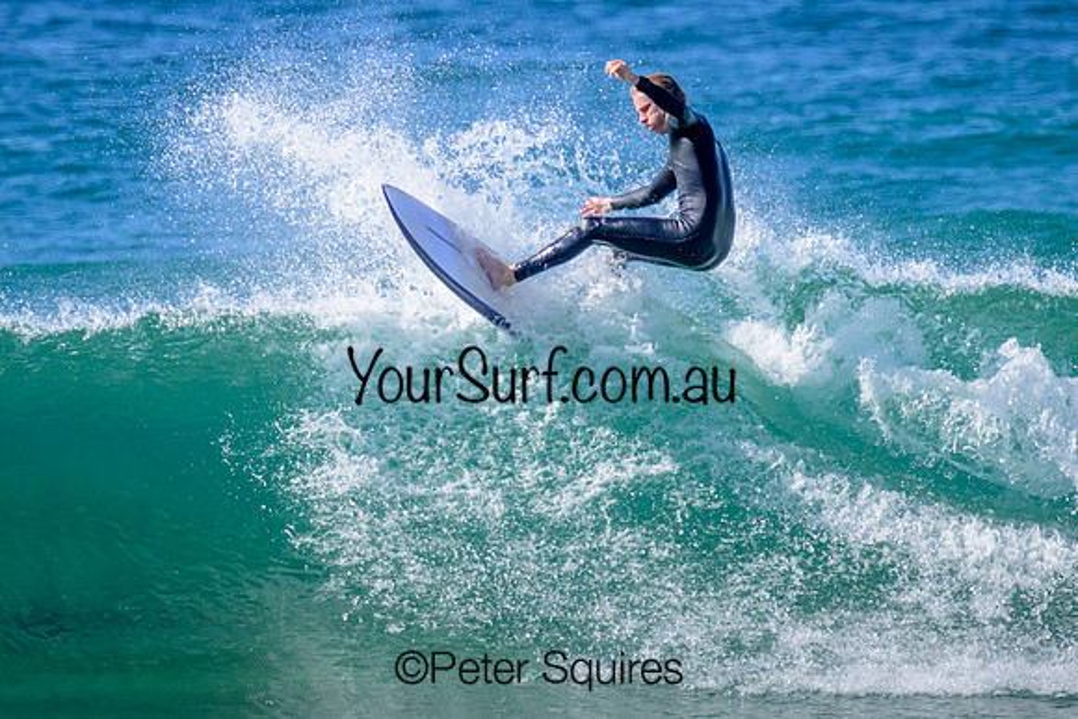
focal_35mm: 1090
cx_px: 542
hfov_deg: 1.9
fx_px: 32647
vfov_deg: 1.3
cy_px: 238
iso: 1600
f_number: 11
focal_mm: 800
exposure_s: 1/2000
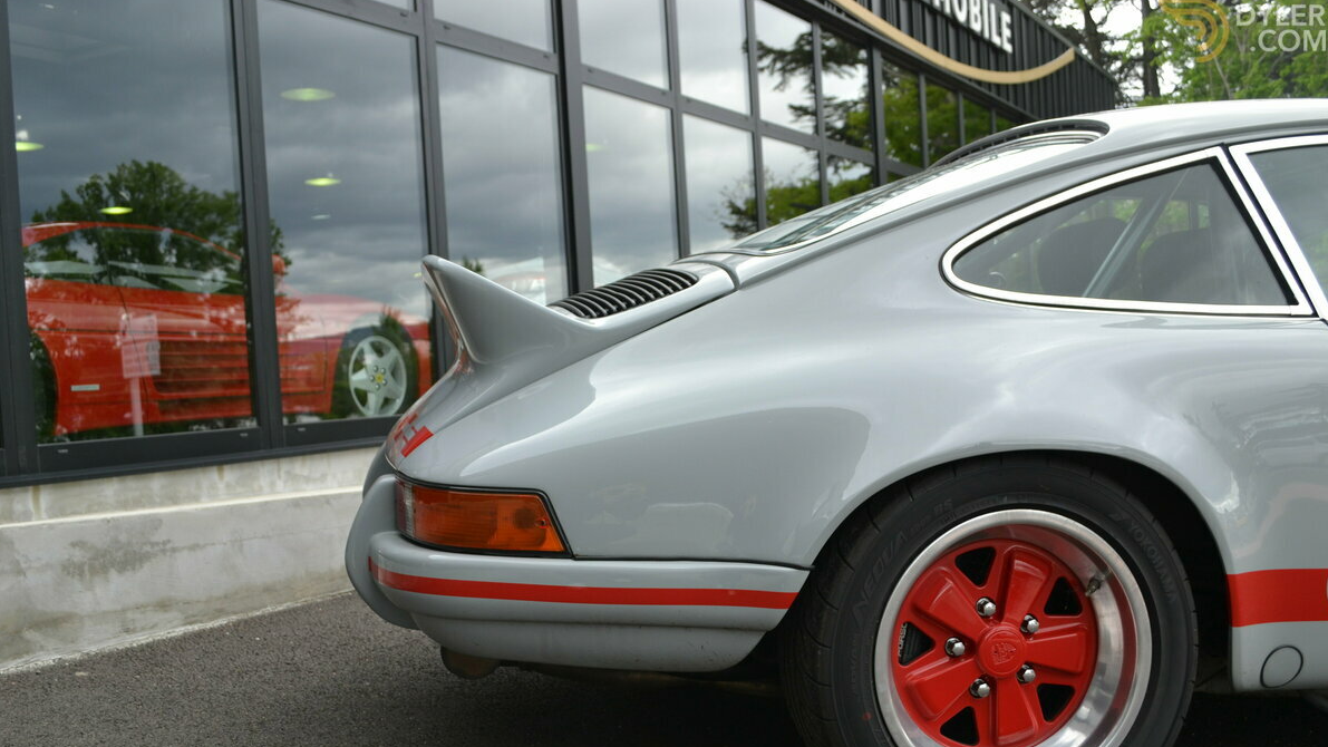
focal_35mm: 38
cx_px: 668
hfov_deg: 52.8
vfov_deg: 31.1
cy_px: 431
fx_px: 1338
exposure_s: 1/125
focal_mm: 24
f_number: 5.6
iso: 220
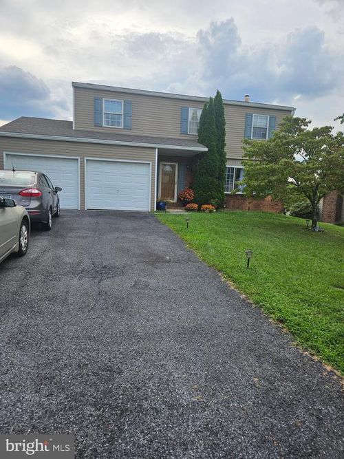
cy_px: 230
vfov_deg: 73.9
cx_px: 172
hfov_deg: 58.9
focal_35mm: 23
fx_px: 305
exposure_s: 1/1099
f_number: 1.8
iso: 25
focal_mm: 5.4
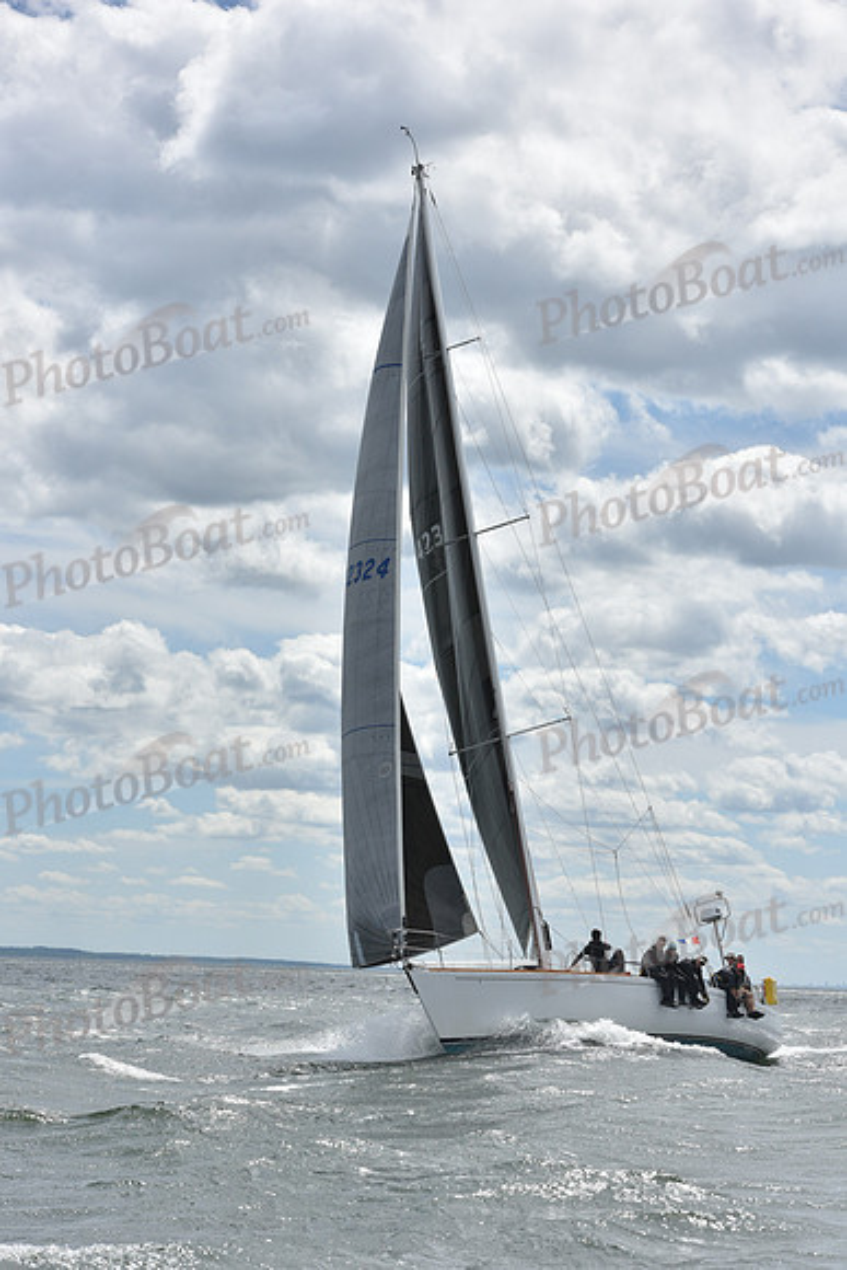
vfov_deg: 22.1
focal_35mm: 92
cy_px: 635
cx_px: 424
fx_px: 3245
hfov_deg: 14.9
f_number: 9
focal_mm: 92
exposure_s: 1/1250
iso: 320
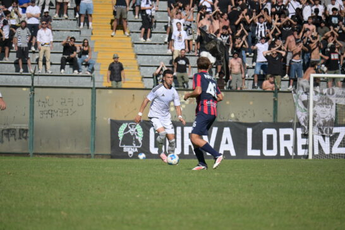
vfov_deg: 3.7
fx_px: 3597
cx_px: 172
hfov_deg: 5.5
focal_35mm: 375
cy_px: 115
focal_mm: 250
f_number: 6.3
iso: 200
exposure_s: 1/1600
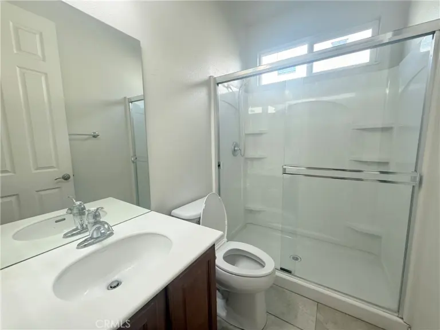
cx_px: 220
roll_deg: +1.1
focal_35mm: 14
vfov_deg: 85.7
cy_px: 165
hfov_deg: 102.1
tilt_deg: -7.7
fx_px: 178
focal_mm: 2.22
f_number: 2.2
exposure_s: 1/120
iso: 125
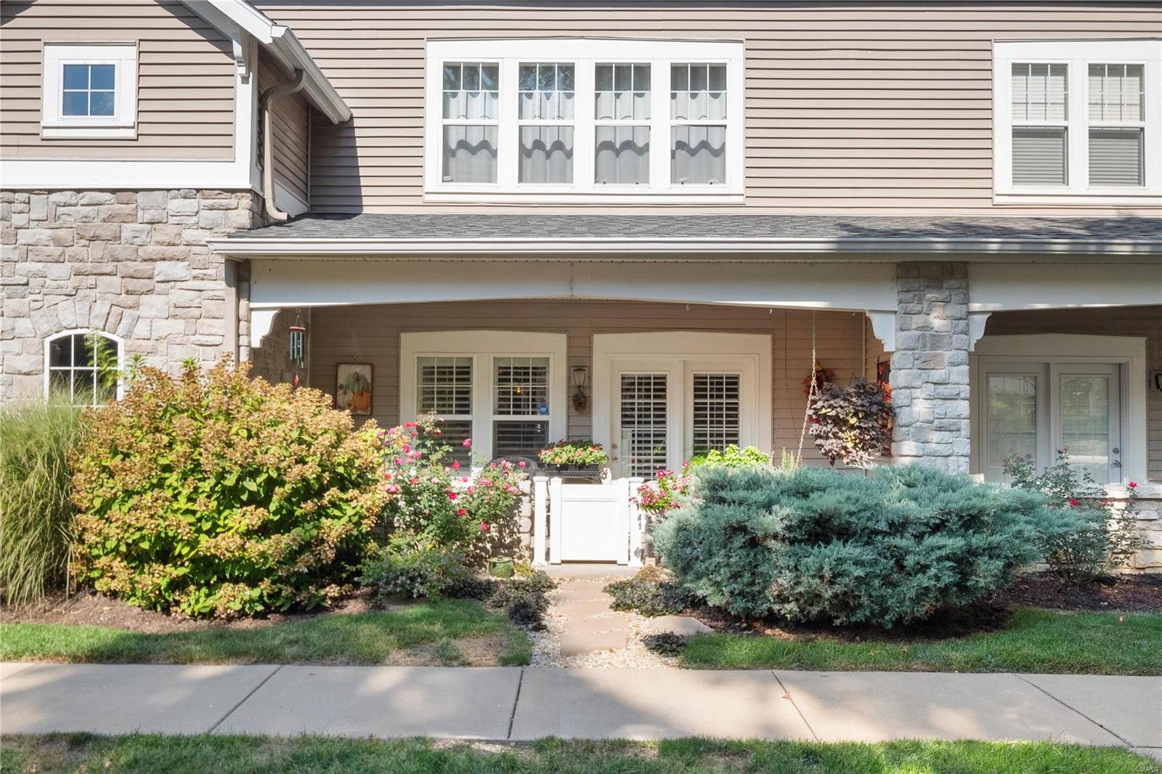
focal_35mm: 28
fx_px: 904
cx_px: 581
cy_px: 387
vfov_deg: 46.4
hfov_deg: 65.5
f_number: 8
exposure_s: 1/250
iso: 400
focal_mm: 14
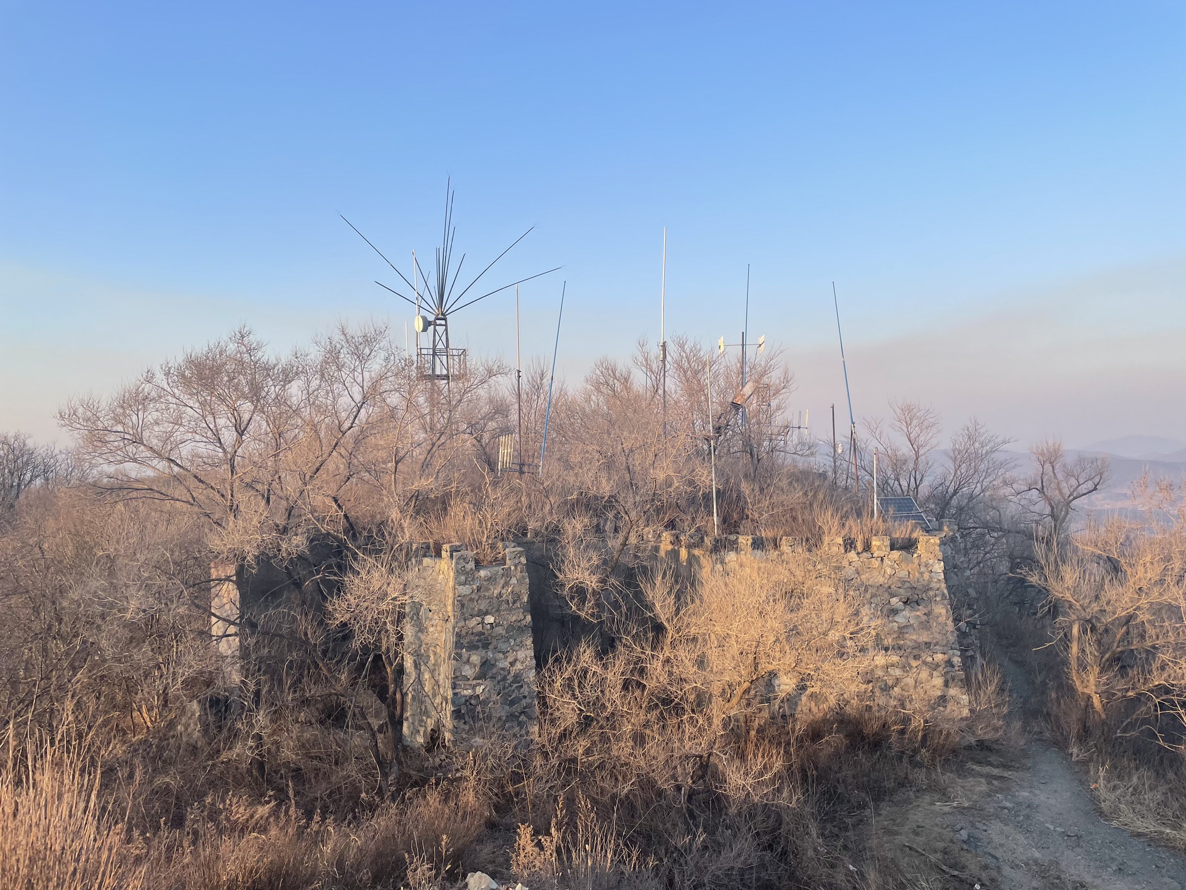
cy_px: 445
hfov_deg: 67.3
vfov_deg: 53.1
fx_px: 891
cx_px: 593
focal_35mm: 26
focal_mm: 4.2
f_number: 1.6
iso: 32
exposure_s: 1/1006
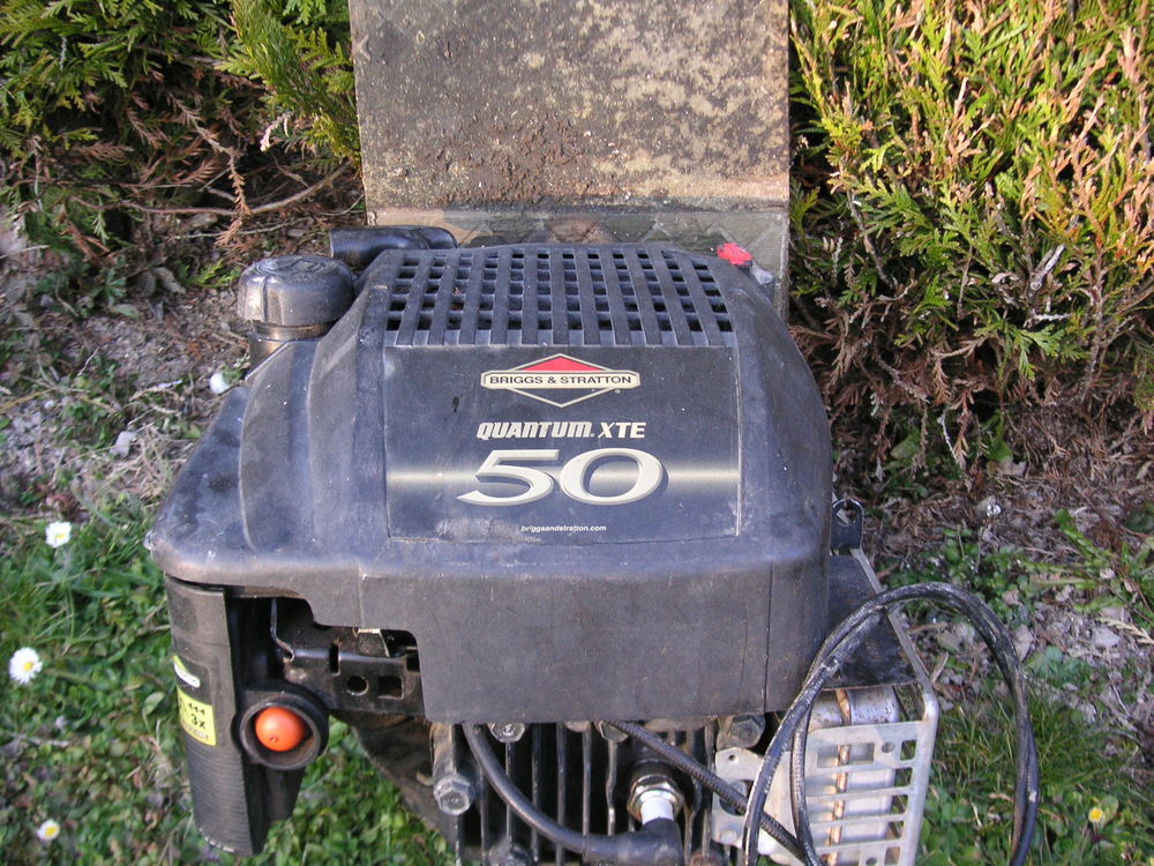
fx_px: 1233
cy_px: 433
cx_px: 577
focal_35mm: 37
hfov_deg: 50.1
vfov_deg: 38.7
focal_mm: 6.1
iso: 80
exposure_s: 1/45
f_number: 2.8
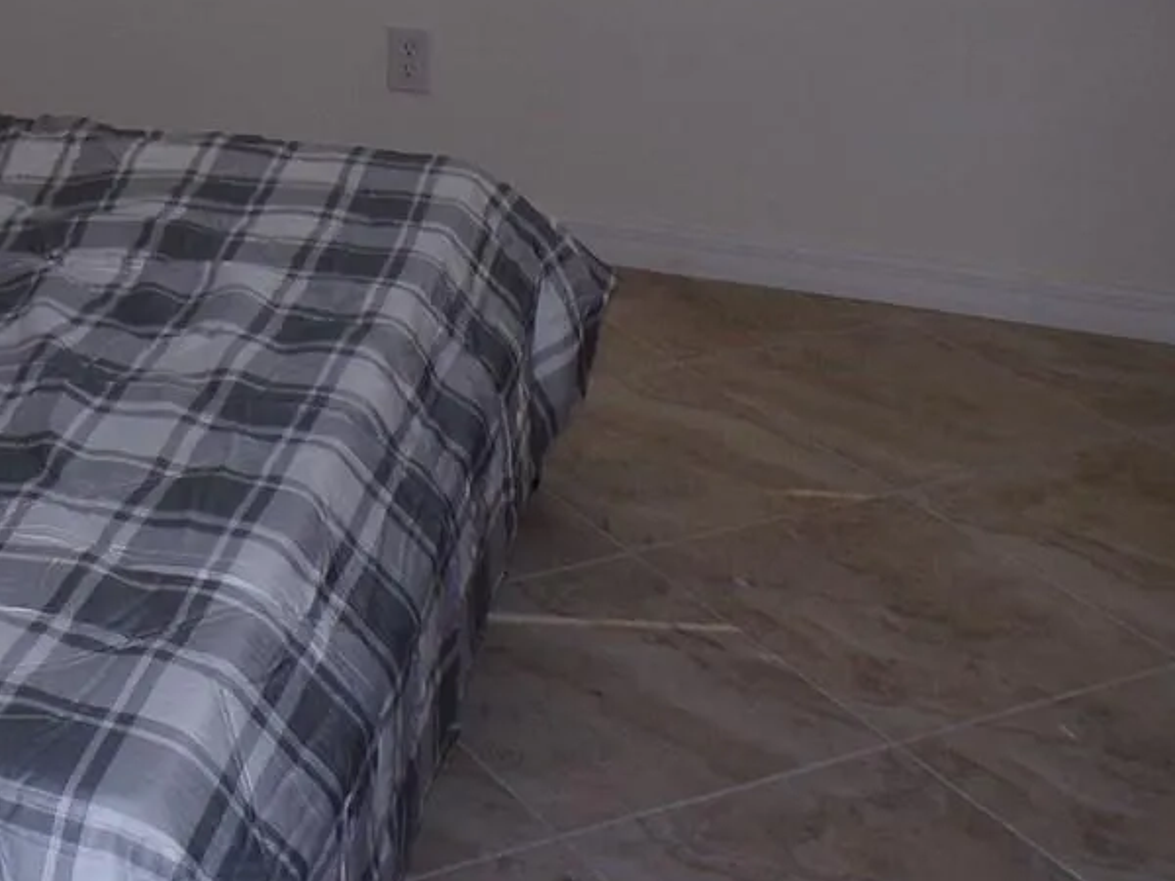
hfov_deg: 28.0
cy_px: -227
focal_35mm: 64
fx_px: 2172
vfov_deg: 21.1
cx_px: -63
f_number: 4.3
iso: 80
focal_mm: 4.3
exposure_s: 1/60
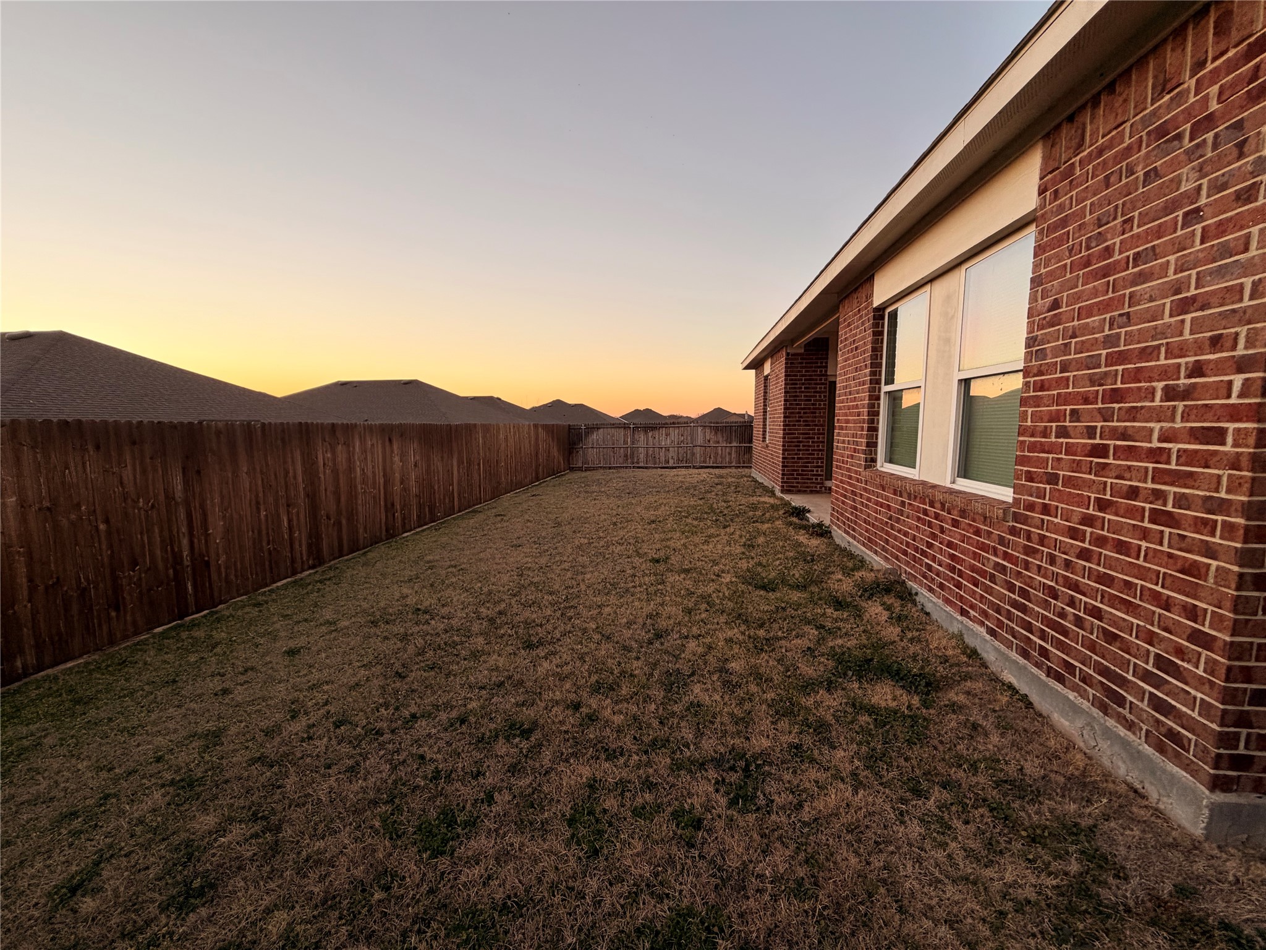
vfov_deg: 85.7
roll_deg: +0.6
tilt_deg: -5.7
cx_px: 633
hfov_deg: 102.1
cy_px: 475
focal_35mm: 14
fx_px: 512
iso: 50
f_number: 2.2
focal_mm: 2.22
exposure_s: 1/121
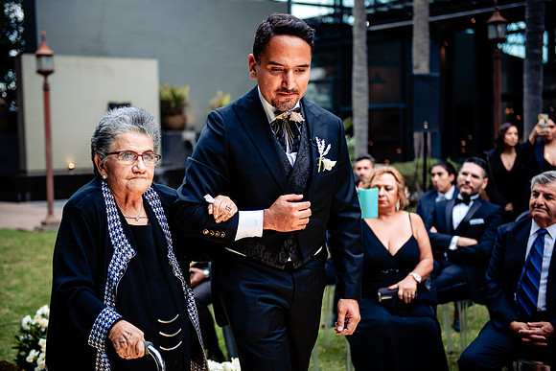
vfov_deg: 24.2
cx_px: 278
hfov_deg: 35.6
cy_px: 186
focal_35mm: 56
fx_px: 865
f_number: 2.8
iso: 320
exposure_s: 1/160
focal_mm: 56
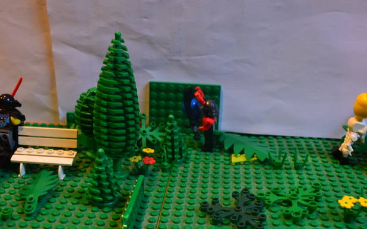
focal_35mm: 49
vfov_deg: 26.3
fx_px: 490
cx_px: 192
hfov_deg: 41.1
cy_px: 114
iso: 800
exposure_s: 1/15
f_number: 5
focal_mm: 22
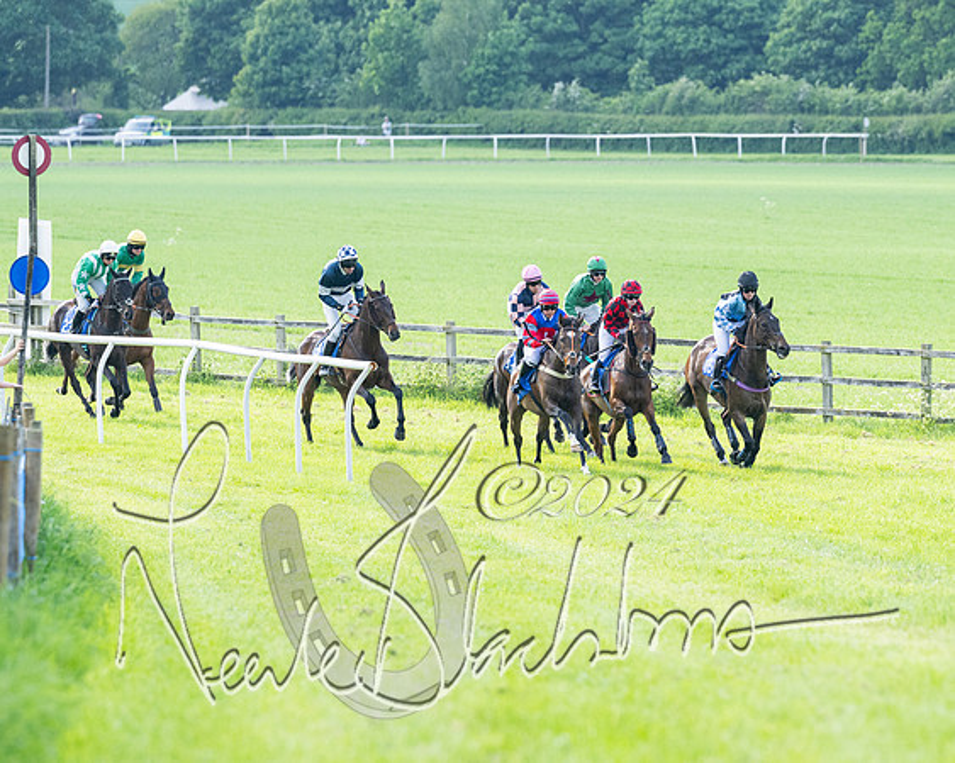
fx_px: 8457
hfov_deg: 6.5
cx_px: 499
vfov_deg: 5.2
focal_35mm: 299
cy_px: 382
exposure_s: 1/3200
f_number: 4
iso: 1000
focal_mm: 185
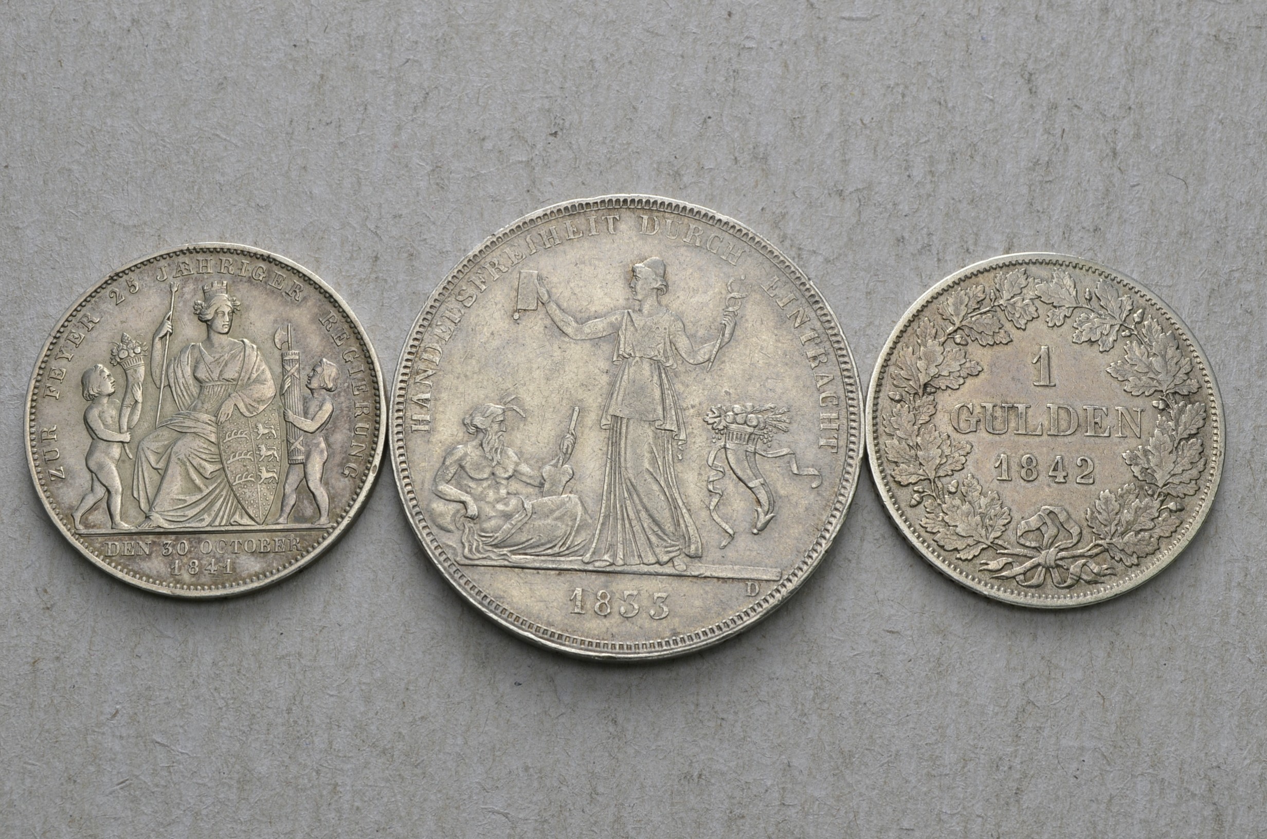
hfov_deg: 30.6
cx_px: 634
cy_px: 420
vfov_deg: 20.5
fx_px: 2318
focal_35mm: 66
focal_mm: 44
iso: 400
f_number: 14
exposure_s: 1/200
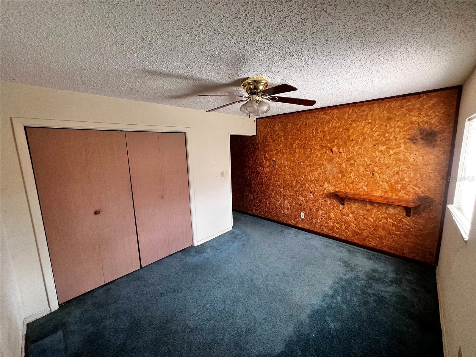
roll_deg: +2.1
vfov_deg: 89.9
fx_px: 179
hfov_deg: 106.2
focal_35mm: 13
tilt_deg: -9.0
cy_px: 178
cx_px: 238
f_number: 1.8
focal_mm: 1.57
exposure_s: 1/99
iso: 125
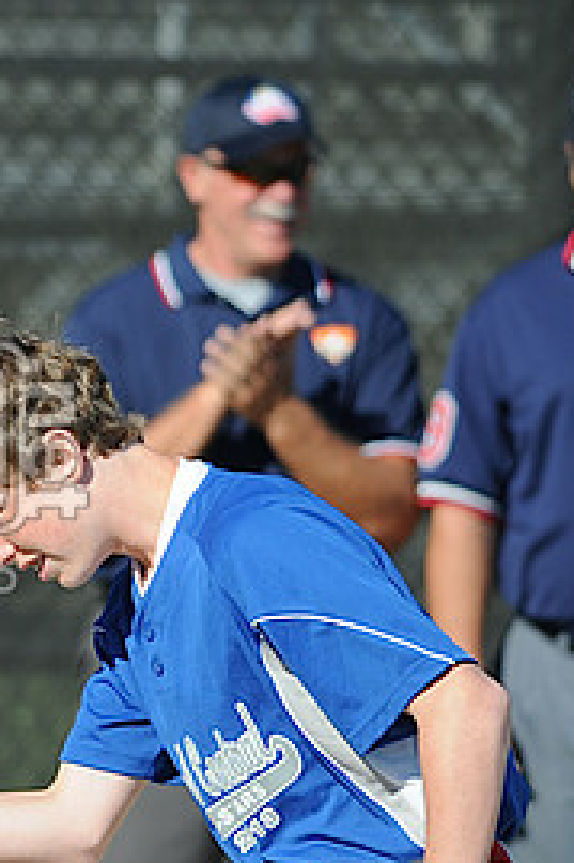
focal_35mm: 969
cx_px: -327
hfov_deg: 1.4
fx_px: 23203
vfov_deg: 2.1
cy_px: 460
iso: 200
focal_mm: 300
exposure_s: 1/1600
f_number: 4
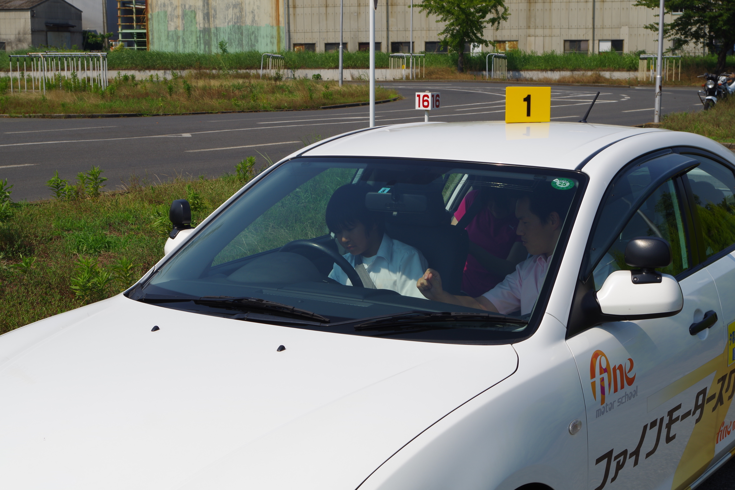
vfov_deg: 22.6
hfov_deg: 33.4
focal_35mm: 60
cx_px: 368
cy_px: 245
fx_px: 1225
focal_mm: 40
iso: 100
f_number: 11
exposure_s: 1/200
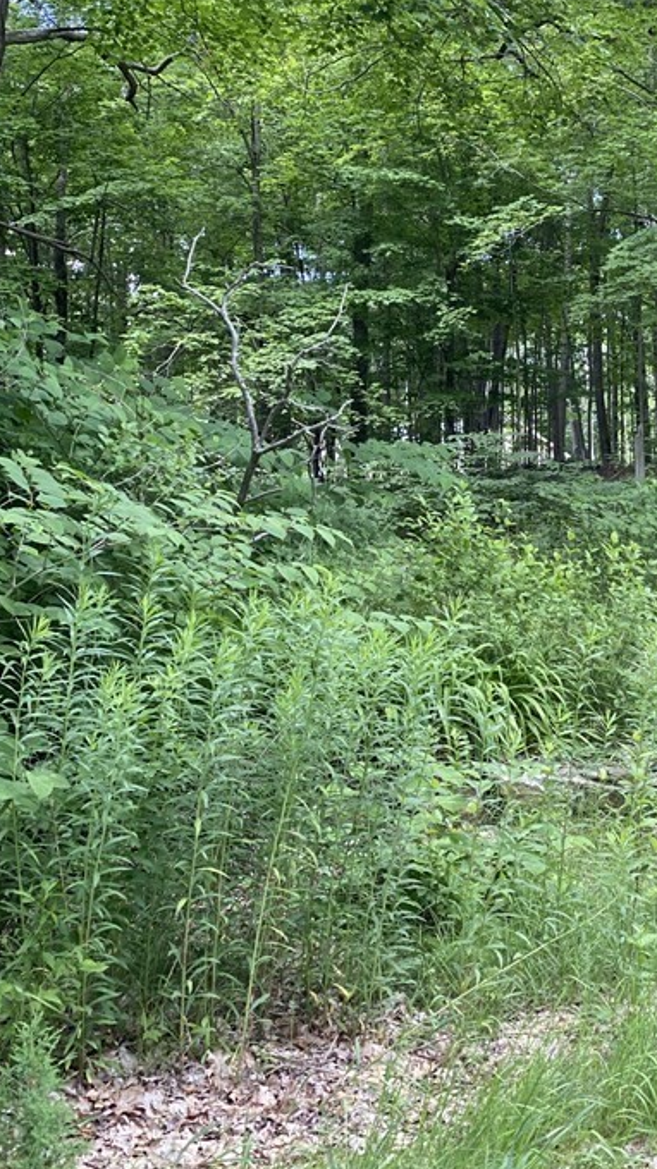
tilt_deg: -0.1
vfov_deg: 32.8
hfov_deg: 18.7
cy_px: 598
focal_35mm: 64
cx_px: 483
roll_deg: -0.7
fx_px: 1984
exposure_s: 1/122
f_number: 2
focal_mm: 6
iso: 80
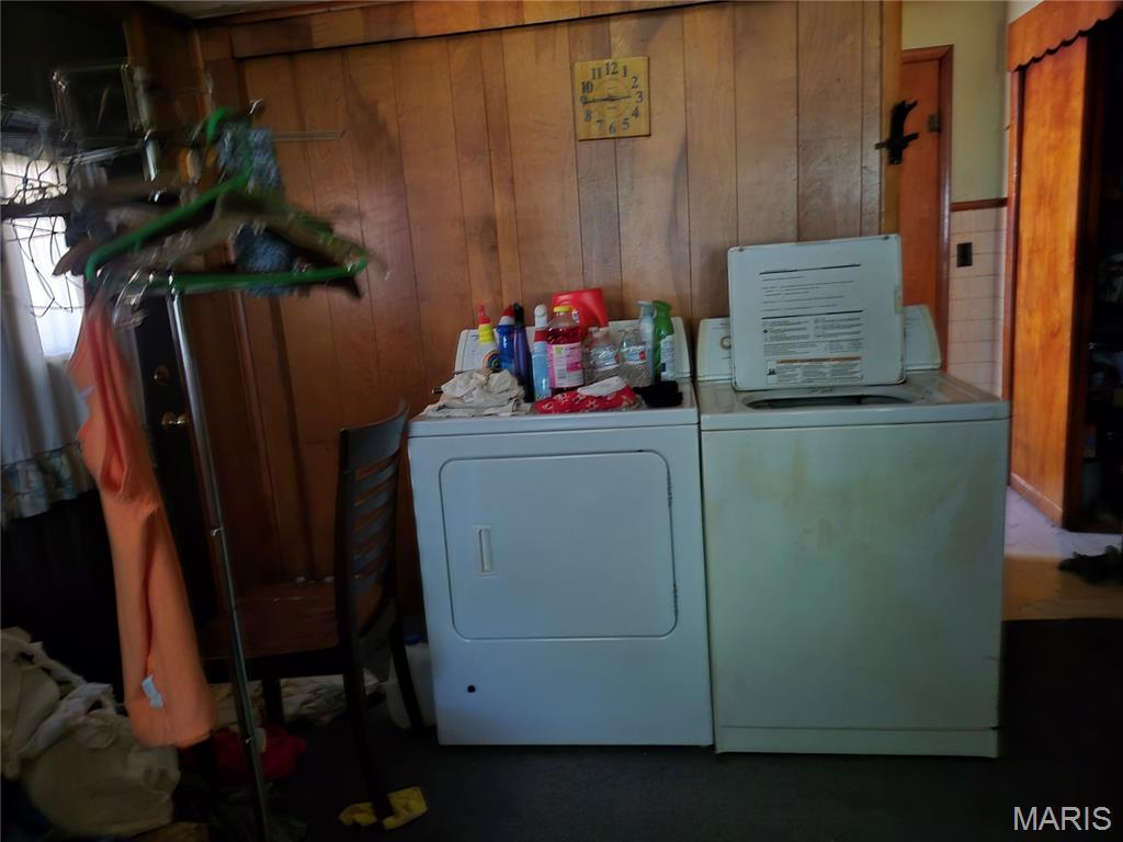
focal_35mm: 23
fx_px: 746
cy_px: 421
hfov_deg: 73.9
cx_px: 562
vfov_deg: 58.9
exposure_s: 1/30
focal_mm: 5.4
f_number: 1.8
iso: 2000
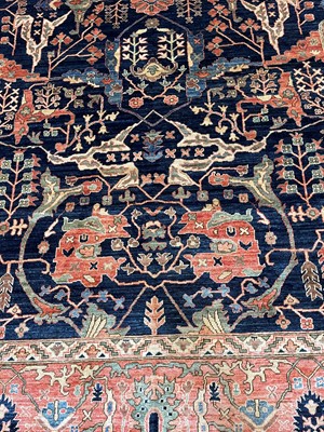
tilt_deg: -70.8
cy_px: 216
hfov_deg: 54.9
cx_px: 162
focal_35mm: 25
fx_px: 312
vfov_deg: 69.4
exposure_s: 1/50
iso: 160
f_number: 1.6
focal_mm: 5.1
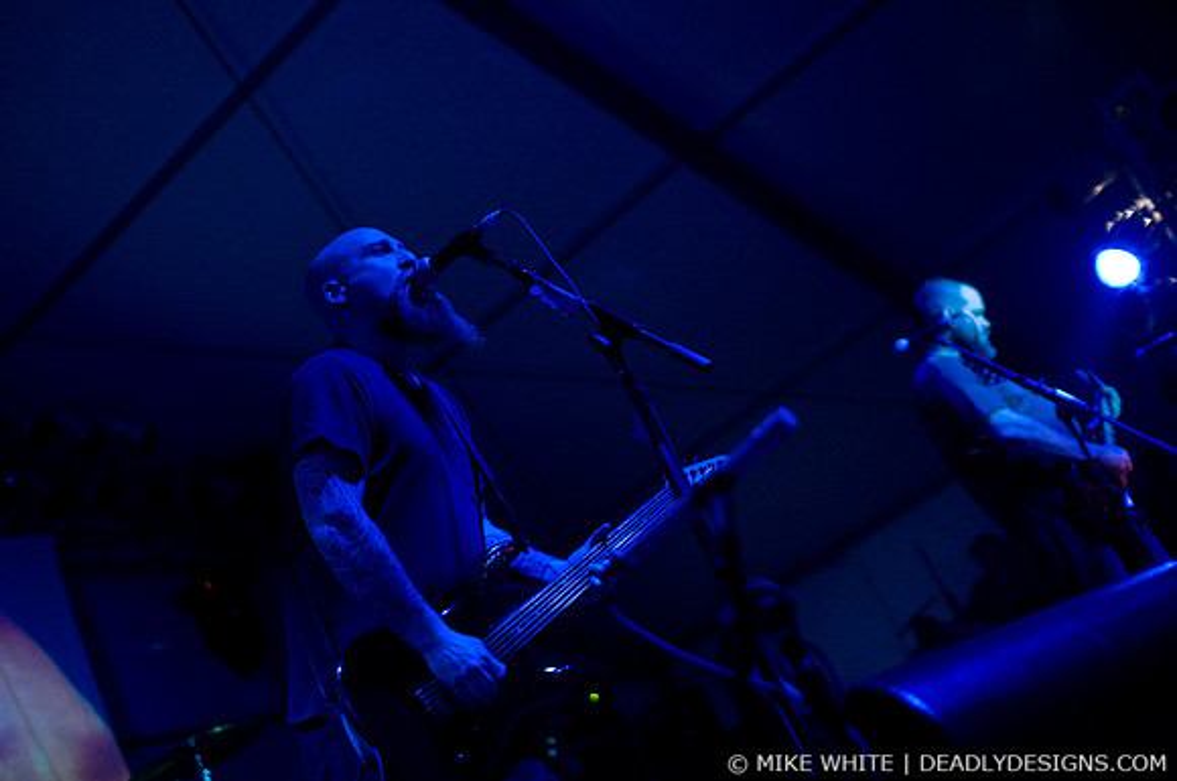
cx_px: 588
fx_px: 1469
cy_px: 390
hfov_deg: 43.7
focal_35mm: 45
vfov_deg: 29.8
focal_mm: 30
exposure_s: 1/60
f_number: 1.4
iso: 1000
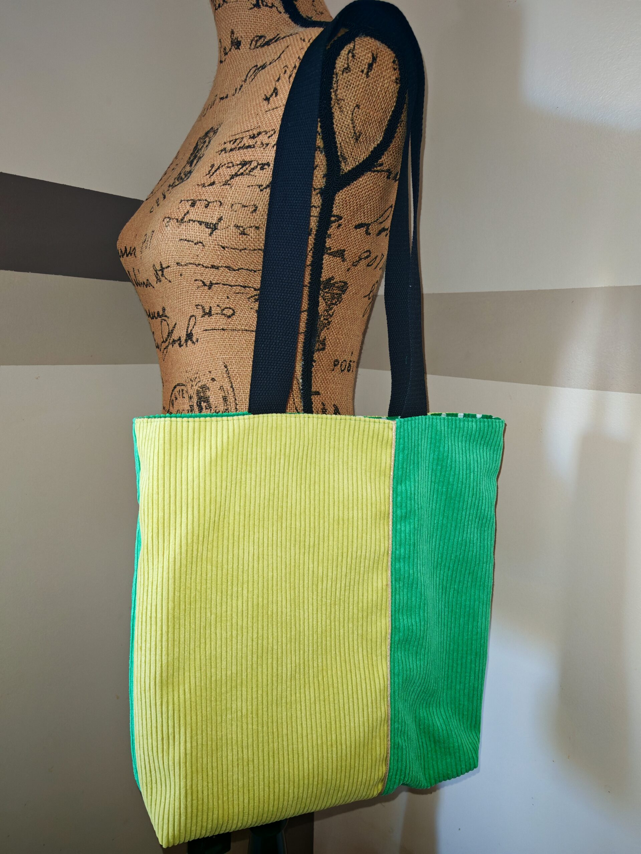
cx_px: 320
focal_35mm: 27
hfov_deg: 51.4
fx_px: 667
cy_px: 427
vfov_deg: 65.3
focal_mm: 6.67
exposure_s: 1/33
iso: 1000
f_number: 1.9
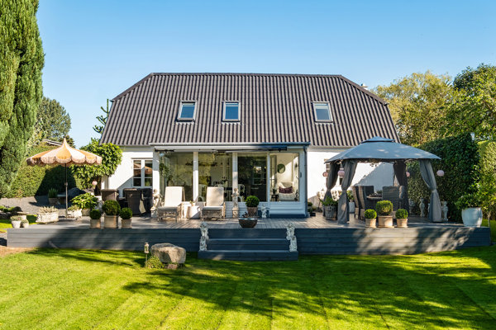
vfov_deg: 40.0
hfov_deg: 57.2
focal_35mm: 33
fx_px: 455
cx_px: 248
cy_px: 165
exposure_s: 1/320
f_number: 7.1
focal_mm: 21.9
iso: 200
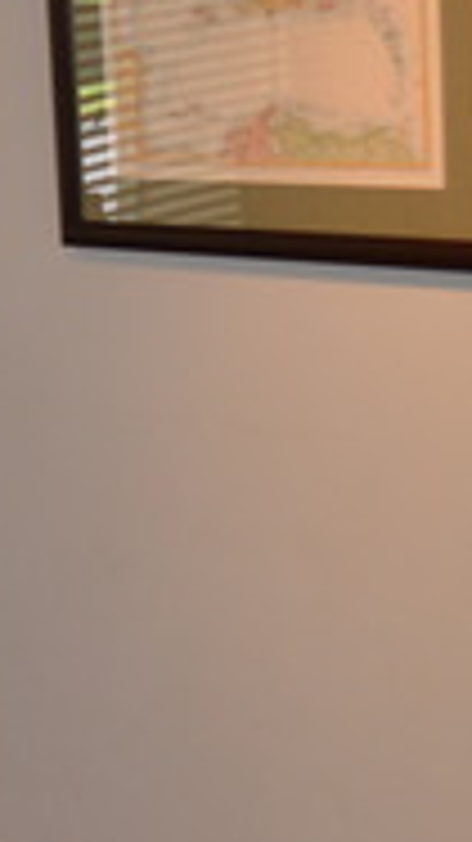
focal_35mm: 118
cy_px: 644
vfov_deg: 18.0
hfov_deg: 8.8
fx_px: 2629
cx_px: -854
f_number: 3.8
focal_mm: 22
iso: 450
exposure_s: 1/60
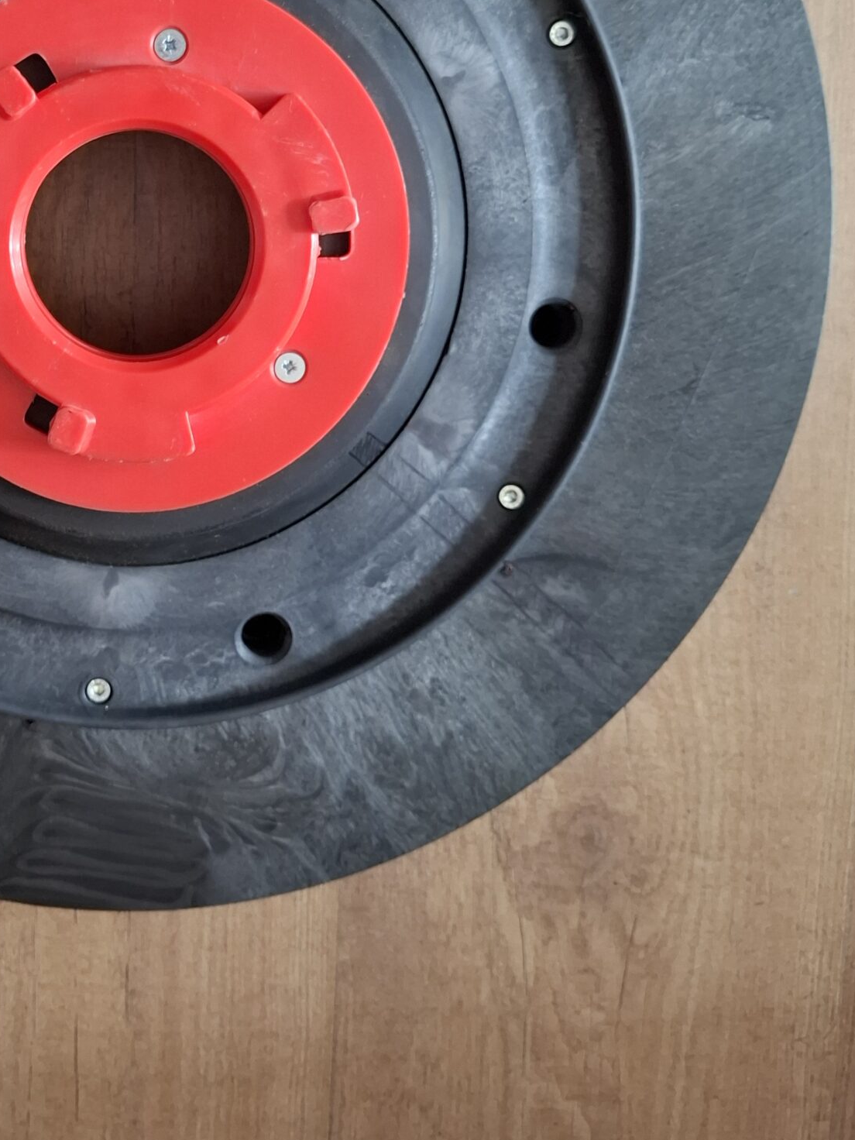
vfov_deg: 45.3
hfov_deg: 34.6
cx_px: 140
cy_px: 297
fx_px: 1317
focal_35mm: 40
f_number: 1.8
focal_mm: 5.54
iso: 400
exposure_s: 1/33
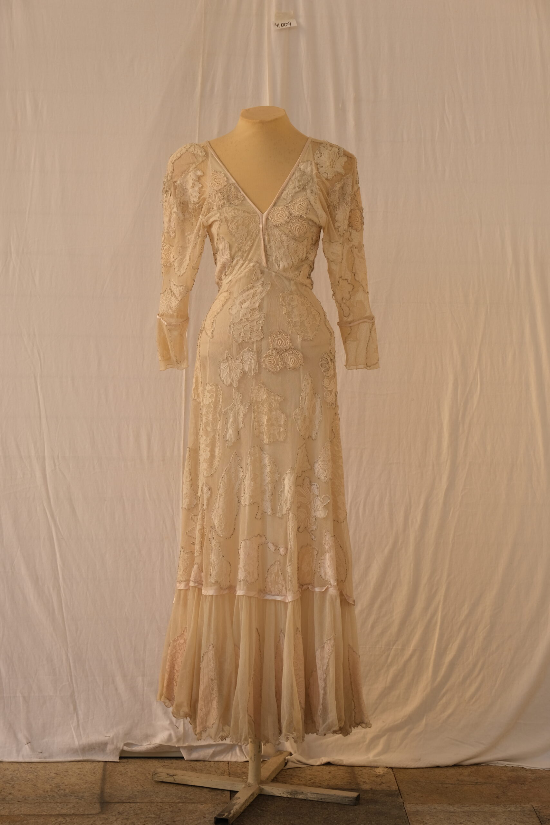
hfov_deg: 16.5
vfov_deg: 24.5
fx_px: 1902
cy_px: 412
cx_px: 275
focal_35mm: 83
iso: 320
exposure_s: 1/200
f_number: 6.4
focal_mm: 55
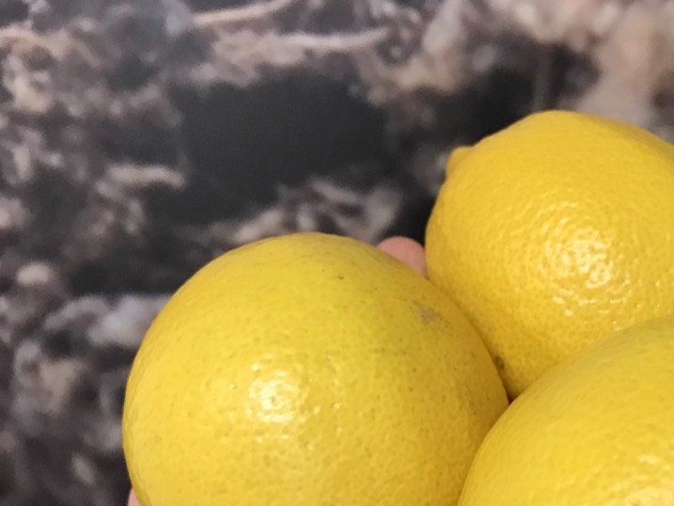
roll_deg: +1.3
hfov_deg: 36.7
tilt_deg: -18.2
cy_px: 409
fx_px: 974
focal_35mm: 50
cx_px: 549
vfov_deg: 28.5
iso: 40
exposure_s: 1/30
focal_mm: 3.99
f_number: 1.8
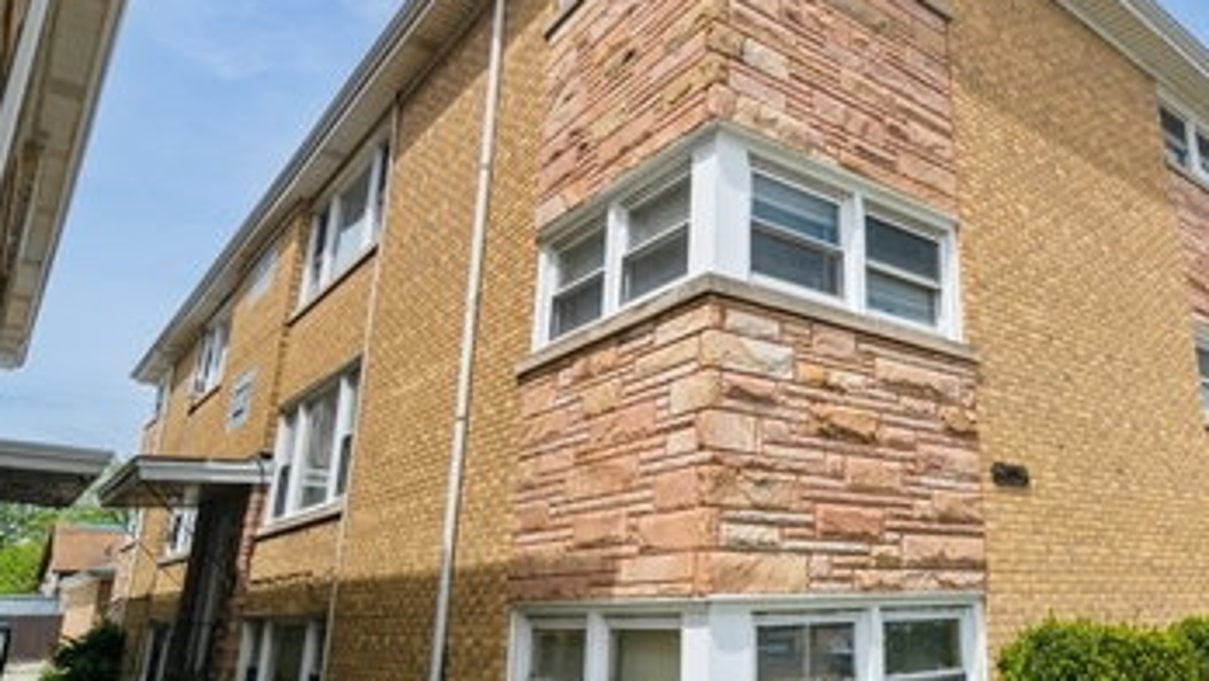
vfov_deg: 44.4
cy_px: 344
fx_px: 834
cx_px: 823
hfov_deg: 69.5
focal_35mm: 26
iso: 200
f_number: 8
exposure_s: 1/640
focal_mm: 12
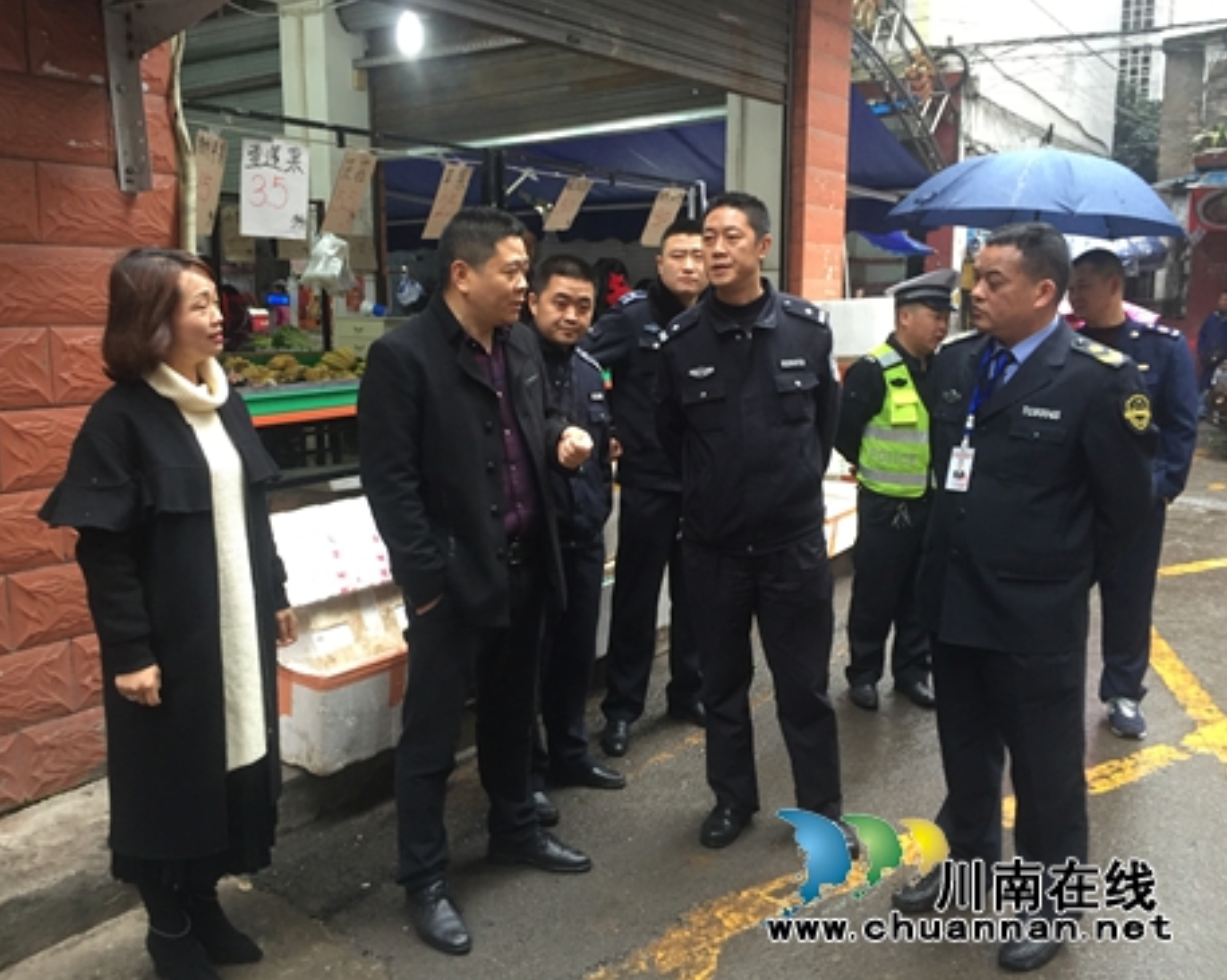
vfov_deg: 47.1
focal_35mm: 31
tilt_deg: -8.3
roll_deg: -0.5
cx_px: 593
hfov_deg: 57.2
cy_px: 485
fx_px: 1125
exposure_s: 1/33
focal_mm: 4.15
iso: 160
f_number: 2.2
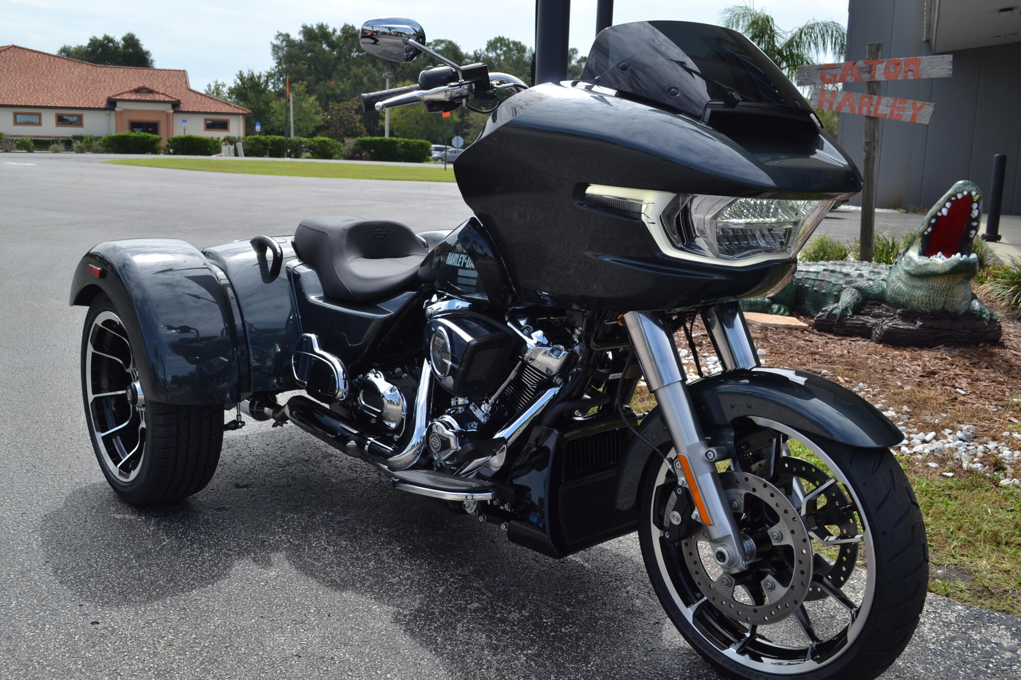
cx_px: 510
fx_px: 936
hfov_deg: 57.2
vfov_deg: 40.0
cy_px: 340
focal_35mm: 33
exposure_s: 1/250
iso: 100
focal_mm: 22
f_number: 8
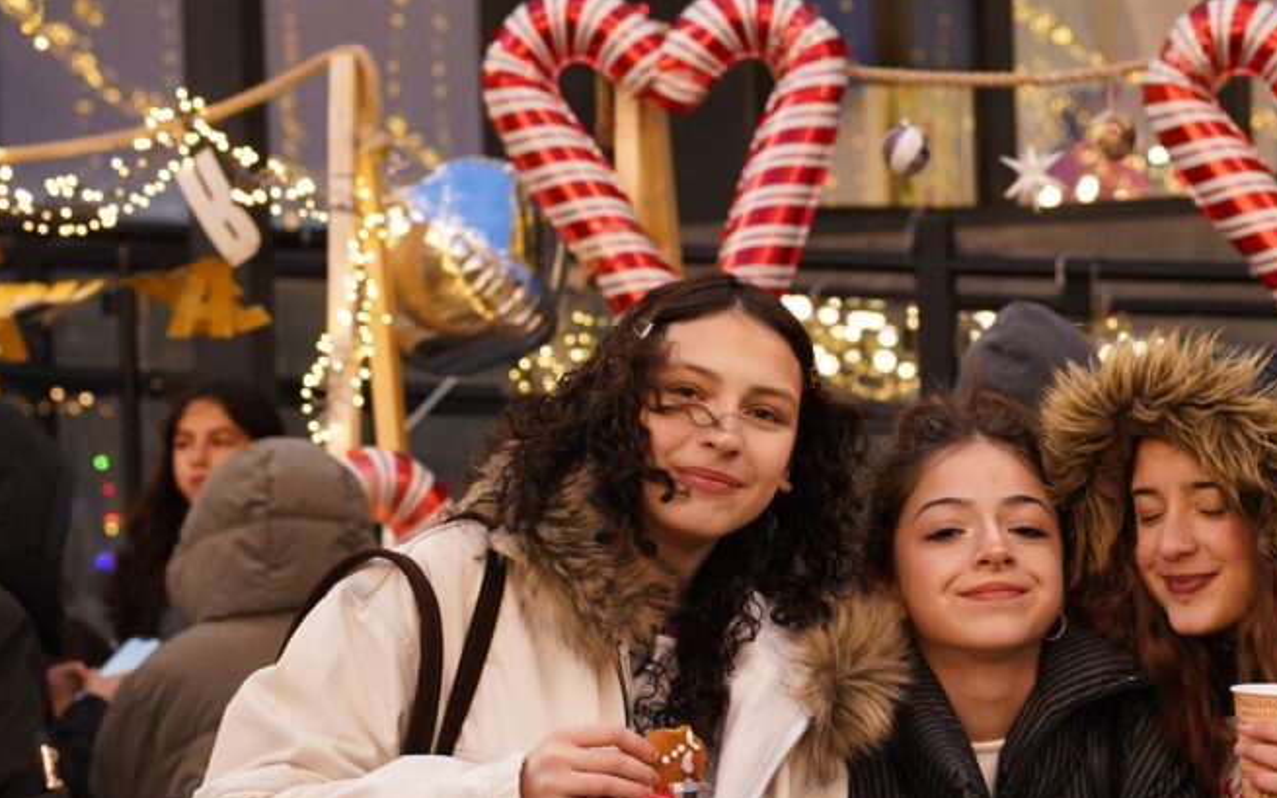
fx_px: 3827
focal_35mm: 110
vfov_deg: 11.9
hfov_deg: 18.8
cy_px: 618
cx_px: 961
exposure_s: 1/100
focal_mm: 46
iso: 1600
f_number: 3.5
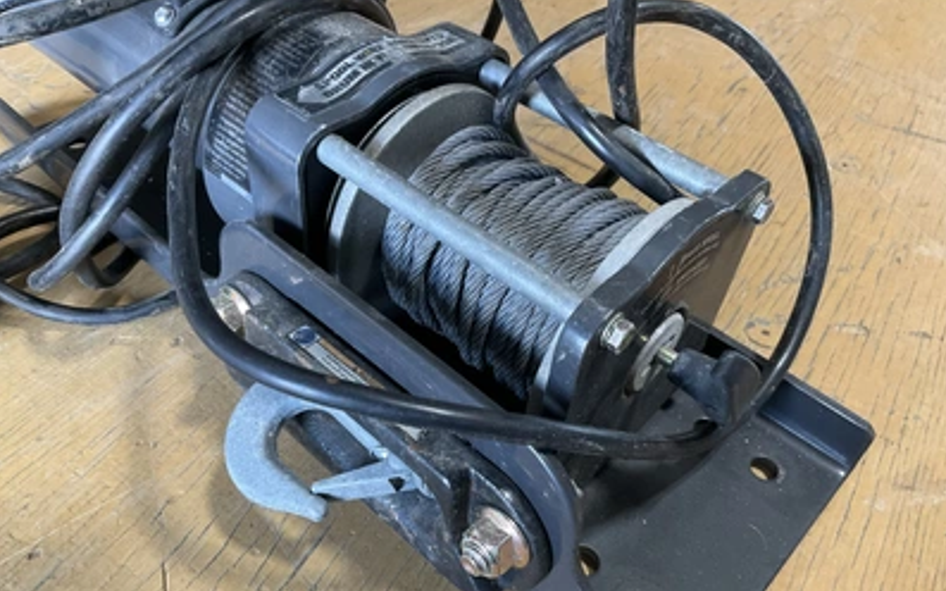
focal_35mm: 31
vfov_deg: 40.5
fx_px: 799
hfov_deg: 61.2
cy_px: 341
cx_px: 474
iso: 100
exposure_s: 1/60
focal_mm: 3
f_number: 1.8
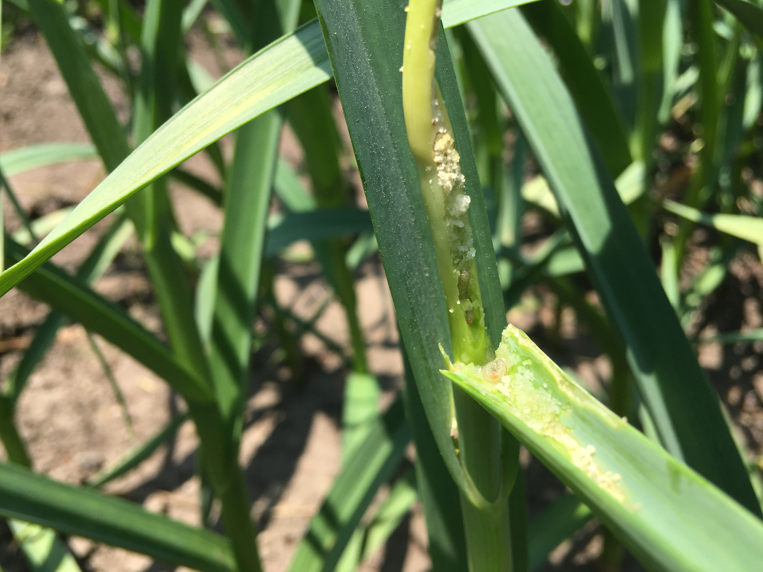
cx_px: 382
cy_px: 286
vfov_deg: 48.2
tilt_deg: -35.1
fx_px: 639
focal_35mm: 29
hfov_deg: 61.7
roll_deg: -11.0
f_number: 2.2
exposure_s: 1/754
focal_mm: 4.15
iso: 25
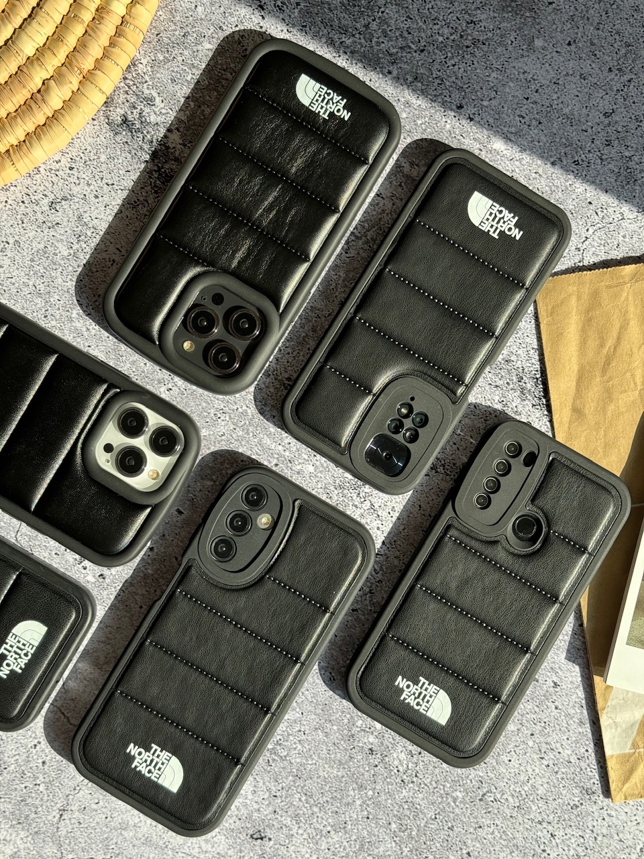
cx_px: 322
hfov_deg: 30.3
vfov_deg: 39.7
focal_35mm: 48
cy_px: 430
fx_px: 1191
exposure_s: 1/1339
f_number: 1.78
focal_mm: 6.86
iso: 64
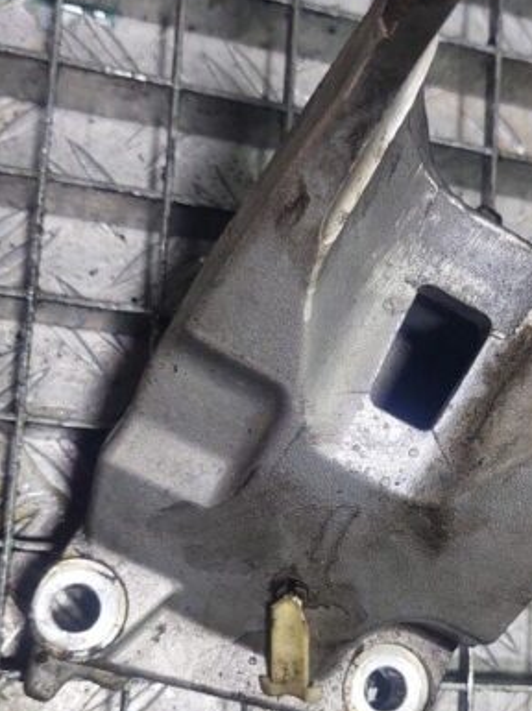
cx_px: 403
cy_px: 473
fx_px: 1067
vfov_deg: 36.5
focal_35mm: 52
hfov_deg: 27.6
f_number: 1.8
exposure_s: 1/100
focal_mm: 5.23
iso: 200
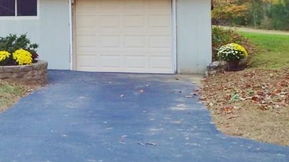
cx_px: -11
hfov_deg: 25.9
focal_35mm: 77
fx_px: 590
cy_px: -11
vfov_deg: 15.3
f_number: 3.5
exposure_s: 1/60
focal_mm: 5.09
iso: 80
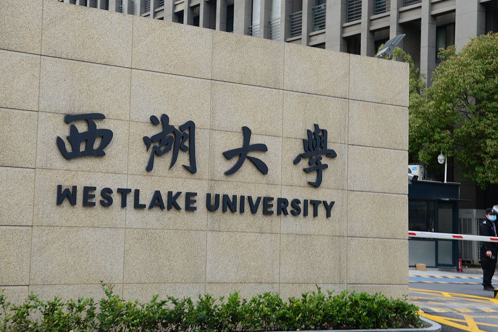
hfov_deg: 31.8
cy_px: 129
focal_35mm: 63
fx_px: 871
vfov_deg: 21.5
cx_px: 190
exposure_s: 1/125
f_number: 8
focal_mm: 50
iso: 250
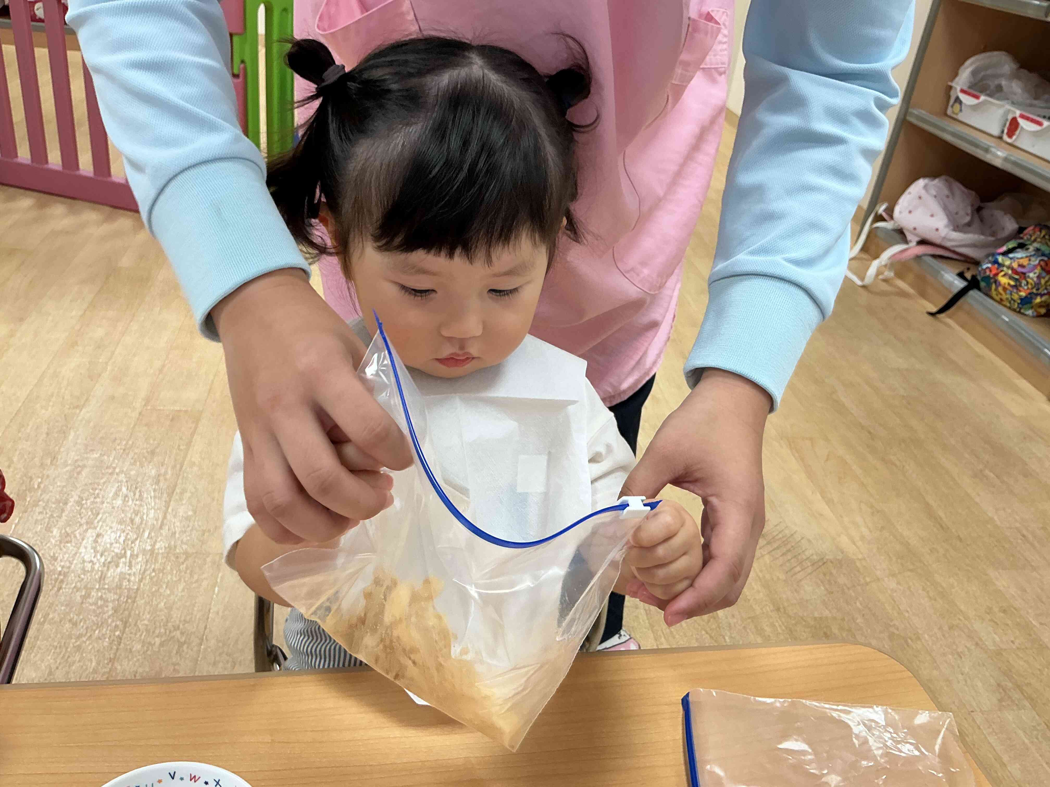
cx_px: 525
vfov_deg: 48.2
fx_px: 880
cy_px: 394
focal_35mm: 29
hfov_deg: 61.7
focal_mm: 3
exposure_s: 1/120
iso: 40
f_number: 1.8
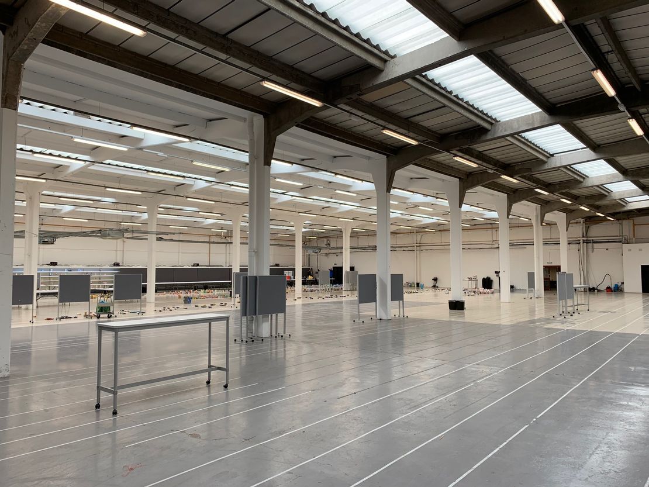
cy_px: 244
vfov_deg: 53.1
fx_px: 488
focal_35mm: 26
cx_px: 324
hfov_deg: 67.3
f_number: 1.8
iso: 25
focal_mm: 4.25
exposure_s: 1/128
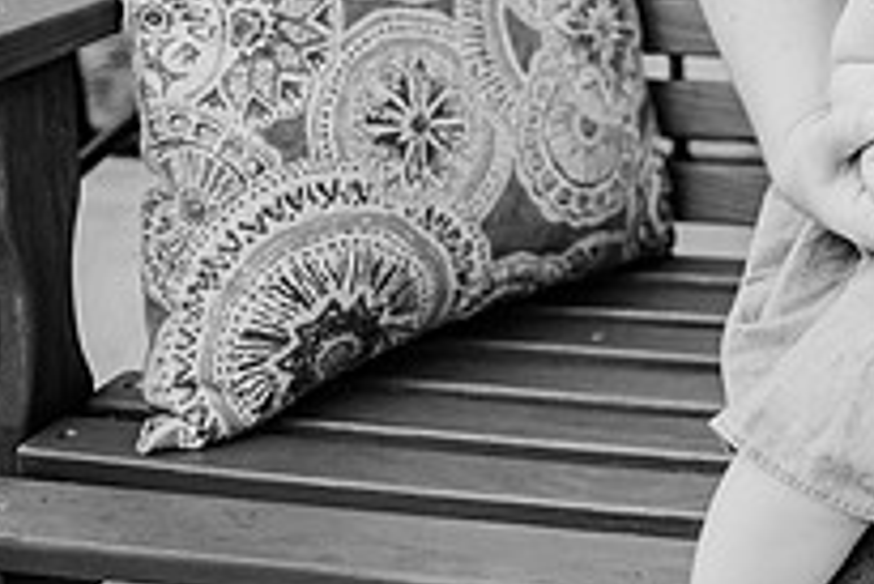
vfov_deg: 18.4
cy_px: -207
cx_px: 1079
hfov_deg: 26.1
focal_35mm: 68
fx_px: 1652
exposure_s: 1/800
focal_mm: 24
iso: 500
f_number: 2.5
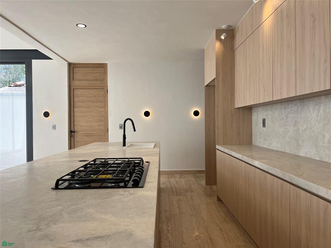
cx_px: 166
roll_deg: +0.2
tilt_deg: -0.3
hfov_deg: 67.3
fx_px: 249
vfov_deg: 53.1
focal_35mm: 26
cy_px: 124
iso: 50
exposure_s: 1/666
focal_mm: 5.7
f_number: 1.5
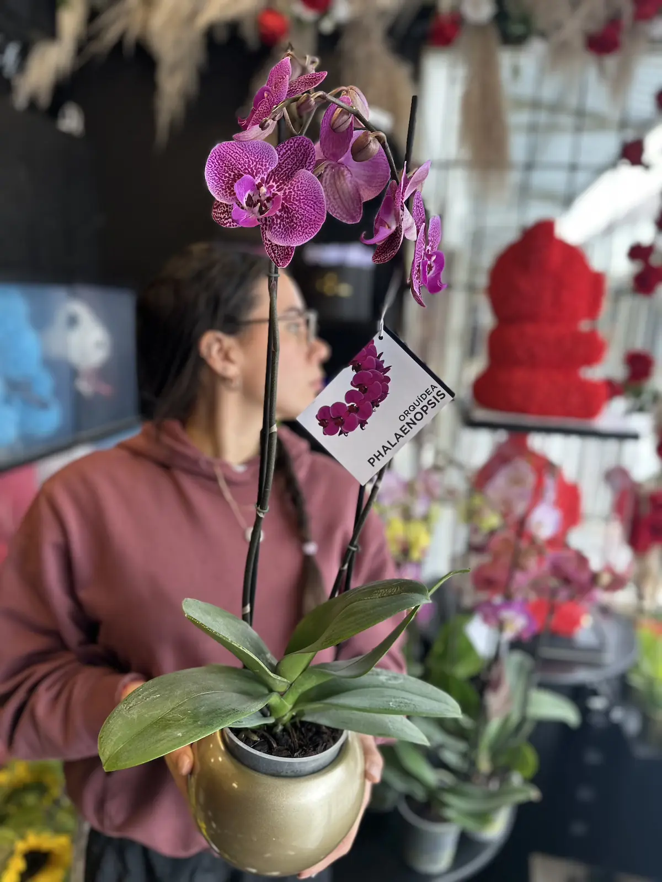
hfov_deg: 56.8
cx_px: 331
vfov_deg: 71.6
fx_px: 612
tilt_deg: -12.6
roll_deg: -3.9
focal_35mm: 24
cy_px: 441
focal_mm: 6.86
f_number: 1.78
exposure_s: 1/120
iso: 125
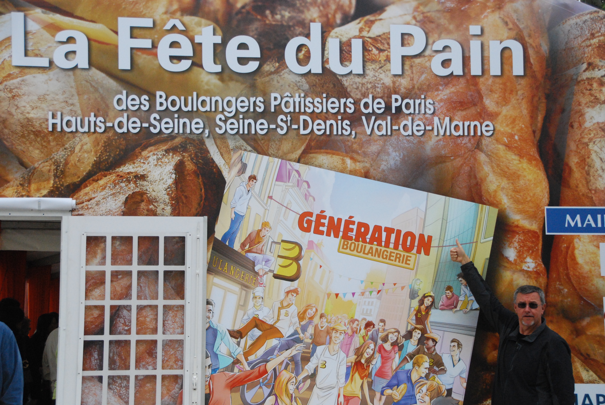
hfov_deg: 30.5
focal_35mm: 66
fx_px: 1110
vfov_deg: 20.7
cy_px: 202
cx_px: 302
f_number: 4.8
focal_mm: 44
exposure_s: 1/3200
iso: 1600
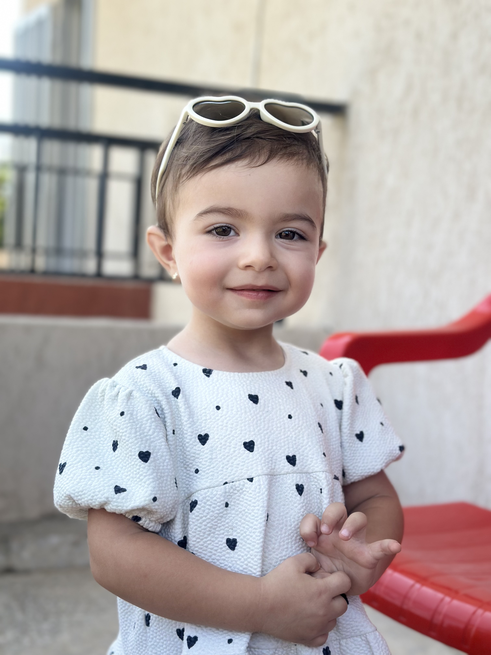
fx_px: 908
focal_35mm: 48
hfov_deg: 30.3
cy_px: 328
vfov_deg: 39.7
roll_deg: -3.1
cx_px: 246
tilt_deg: -5.6
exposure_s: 1/638
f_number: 1.78
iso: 80
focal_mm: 6.86
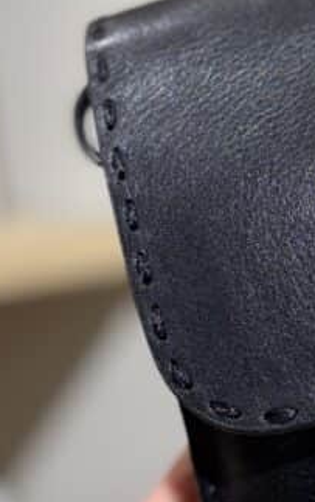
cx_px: 507
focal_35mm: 87
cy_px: 184
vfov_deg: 23.7
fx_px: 1193
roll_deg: +0.4
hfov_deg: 13.9
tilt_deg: -5.7
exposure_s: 1/100
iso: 64
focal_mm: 5.96
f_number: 1.6
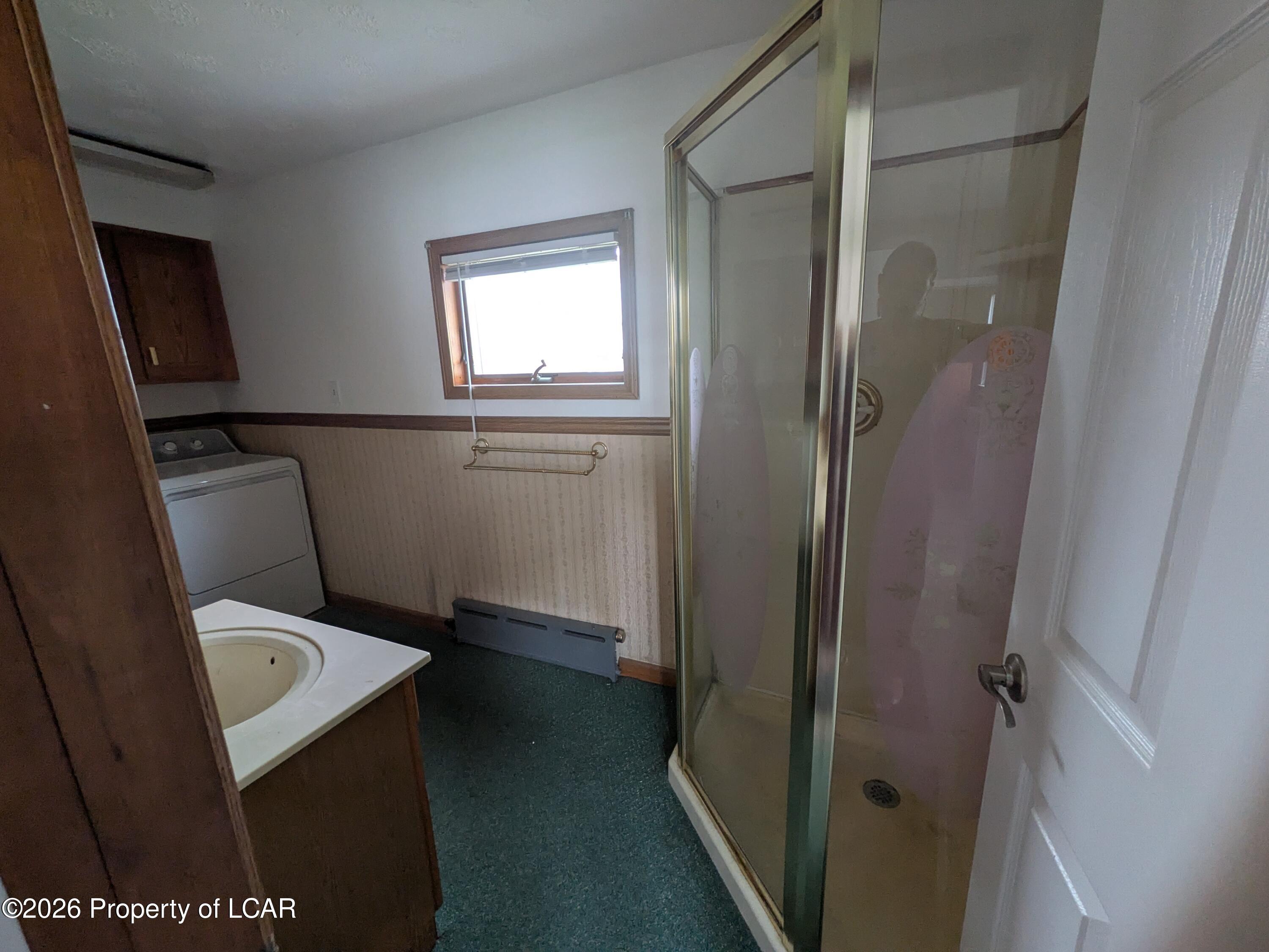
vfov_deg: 85.7
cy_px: 476
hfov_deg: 102.1
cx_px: 634
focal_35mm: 14
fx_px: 513
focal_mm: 1.83
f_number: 2.2
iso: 439
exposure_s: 1/120
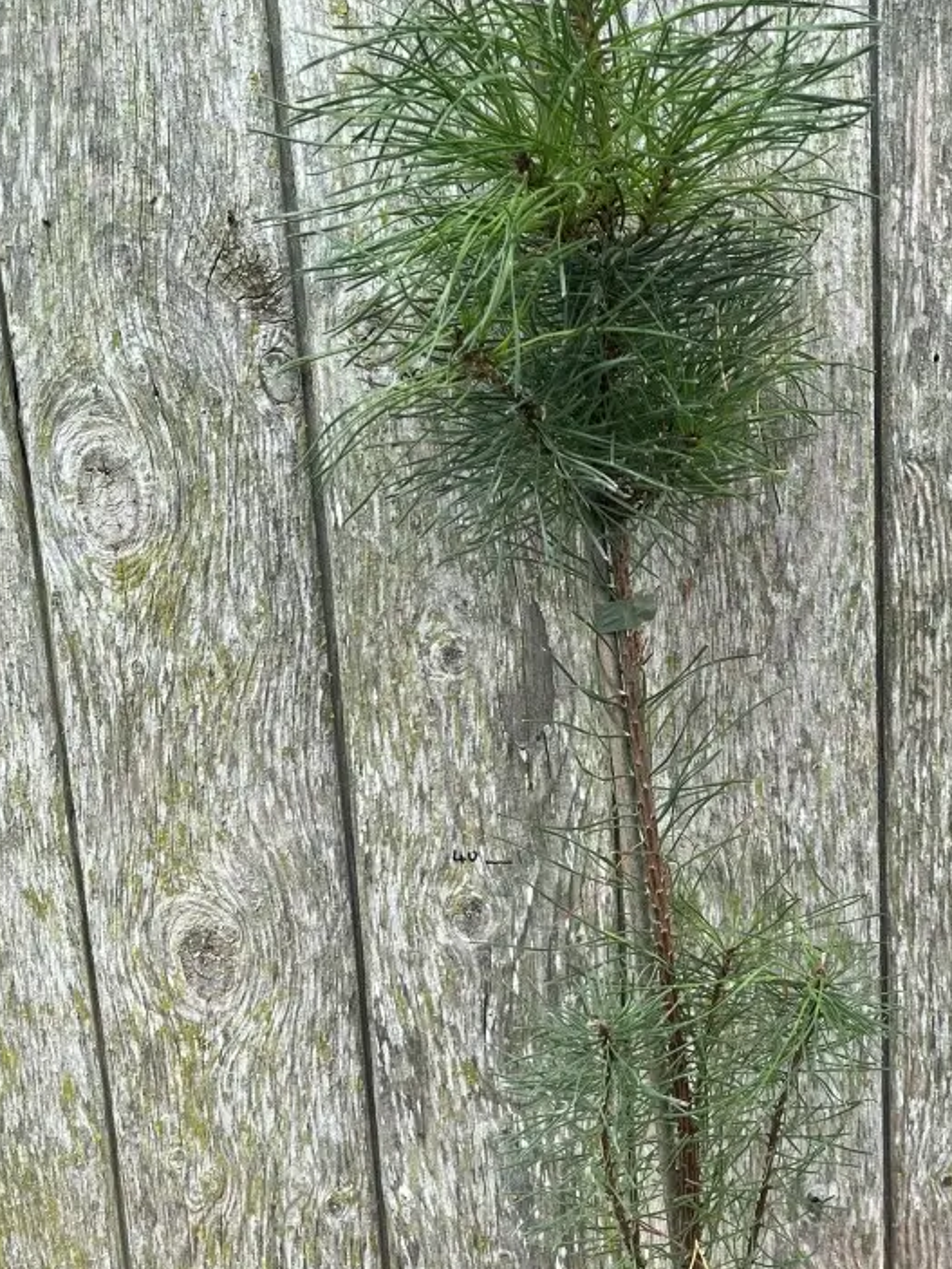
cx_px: 690
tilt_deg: -12.2
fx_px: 1466
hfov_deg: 35.3
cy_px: 745
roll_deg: +1.7
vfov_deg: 46.6
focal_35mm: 40
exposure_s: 1/297
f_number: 1.6
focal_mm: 5.1
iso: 50
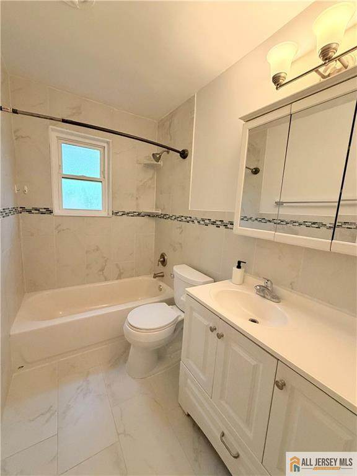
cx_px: 178
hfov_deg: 85.7
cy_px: 238
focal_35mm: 14
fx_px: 193
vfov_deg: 102.1
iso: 320
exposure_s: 1/64
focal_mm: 2.22
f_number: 2.2
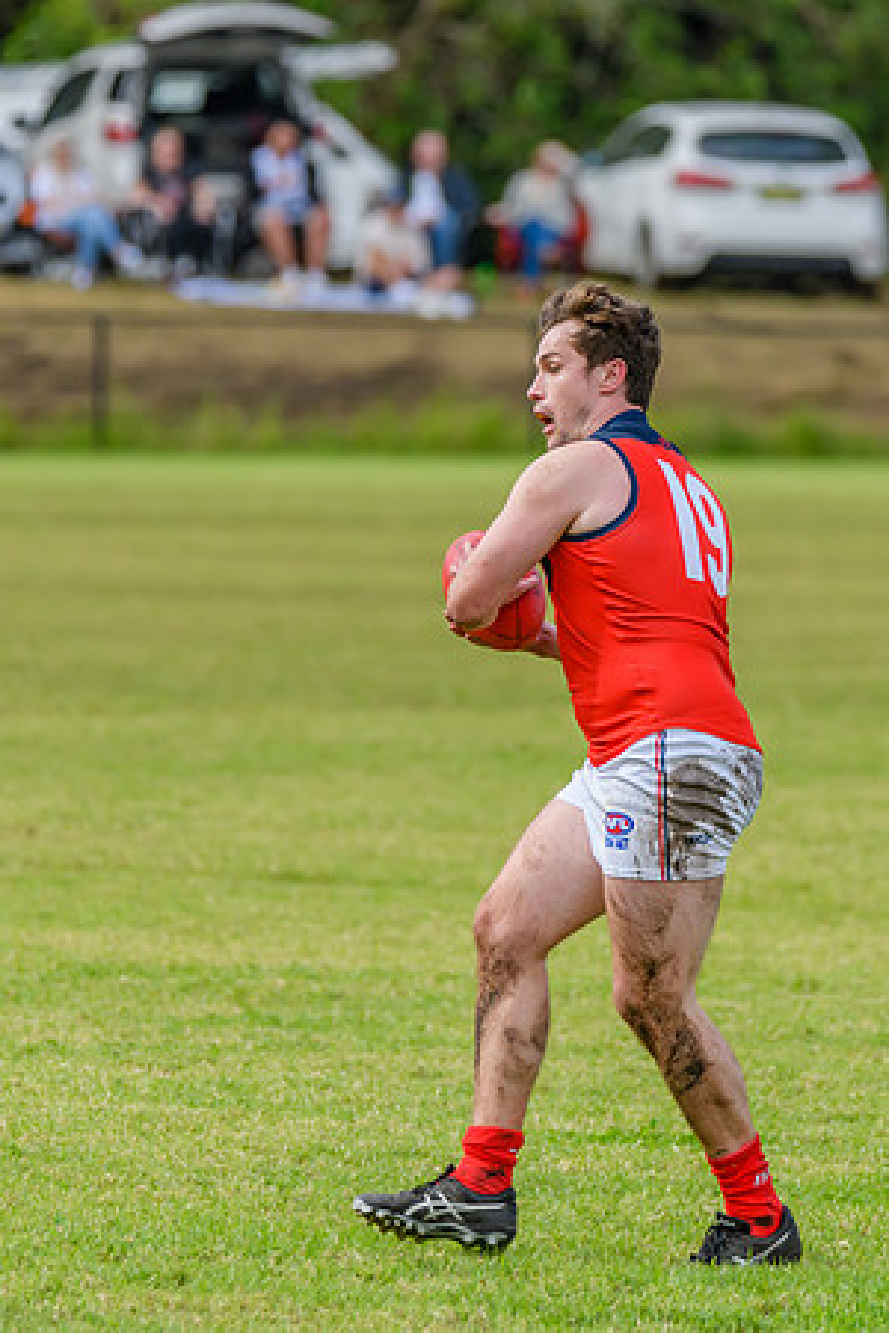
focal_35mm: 566
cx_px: 559
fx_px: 20969
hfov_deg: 2.4
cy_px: 634
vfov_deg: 3.6
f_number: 6
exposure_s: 1/2000
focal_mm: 360
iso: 1000
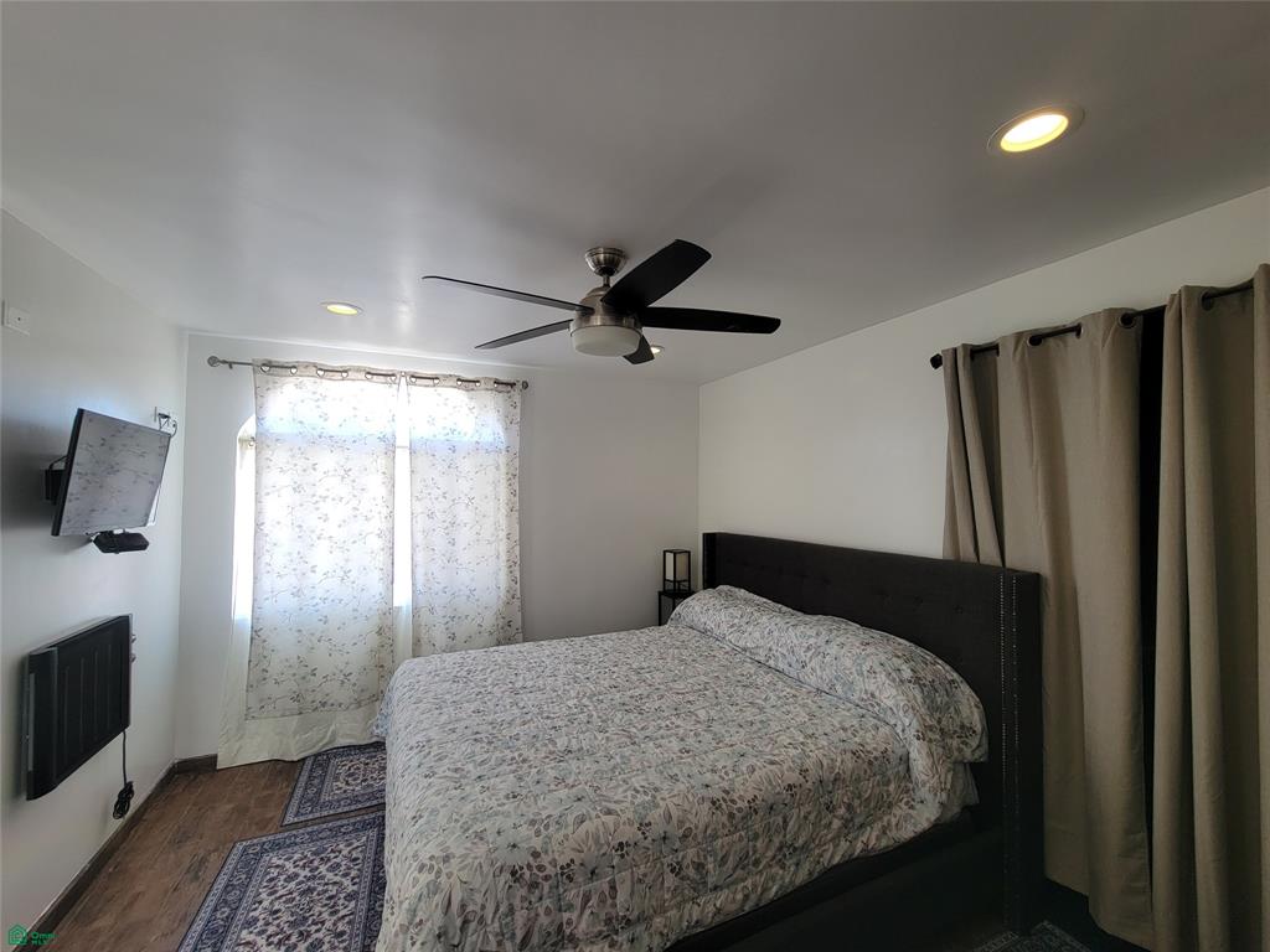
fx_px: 477
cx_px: 635
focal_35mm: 13
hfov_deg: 106.2
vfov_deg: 89.9
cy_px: 476
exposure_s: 1/50
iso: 64
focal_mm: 2.2
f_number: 2.2
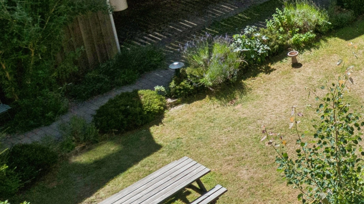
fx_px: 637
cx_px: 508
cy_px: -14
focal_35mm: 66
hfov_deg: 25.8
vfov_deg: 17.7
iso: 200
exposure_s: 1/640
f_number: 10
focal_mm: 12
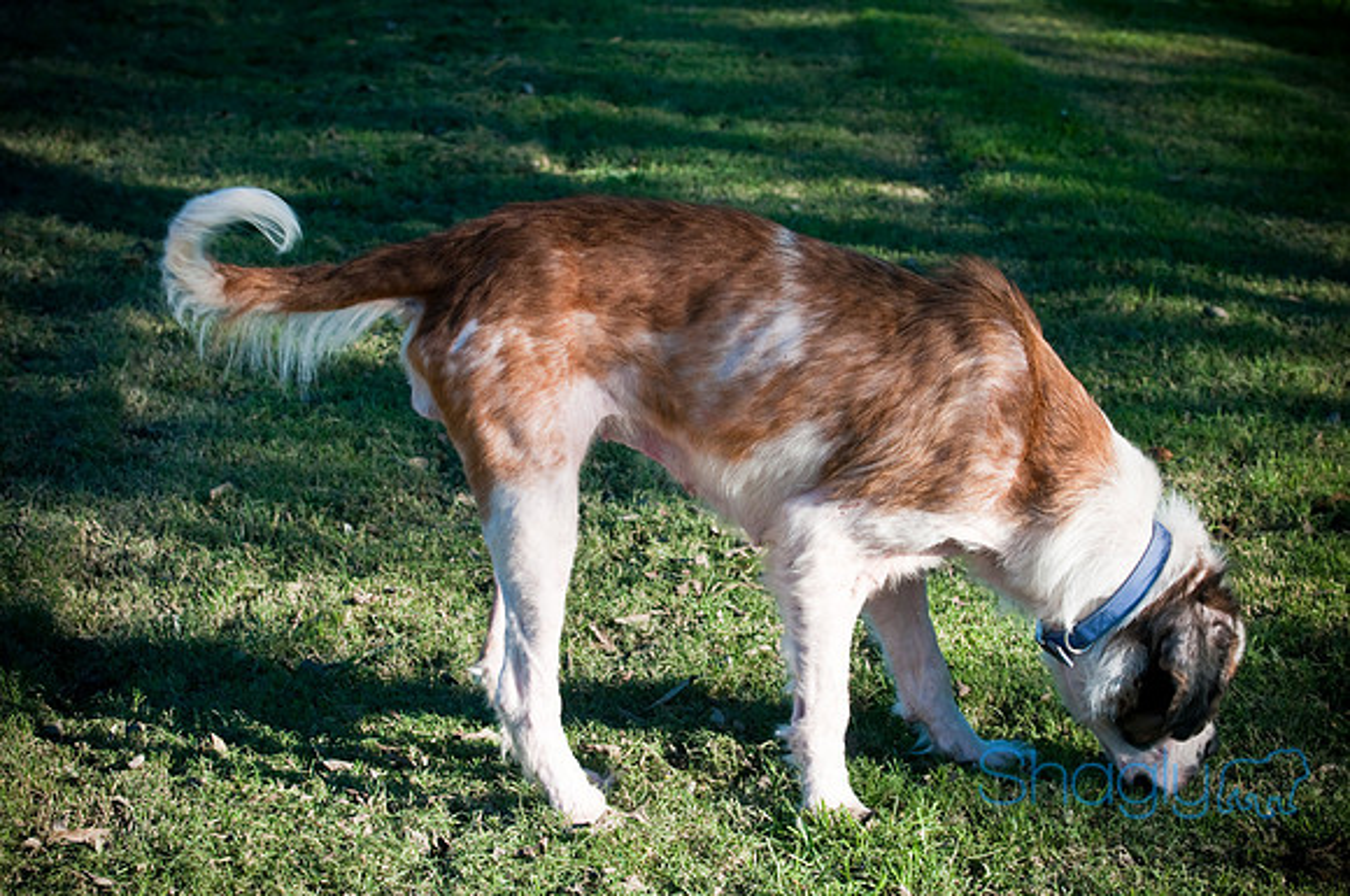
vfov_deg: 10.6
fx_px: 4831
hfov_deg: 15.9
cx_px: 675
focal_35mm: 129
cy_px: 448
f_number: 8
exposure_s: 1/250
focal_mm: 86
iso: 200
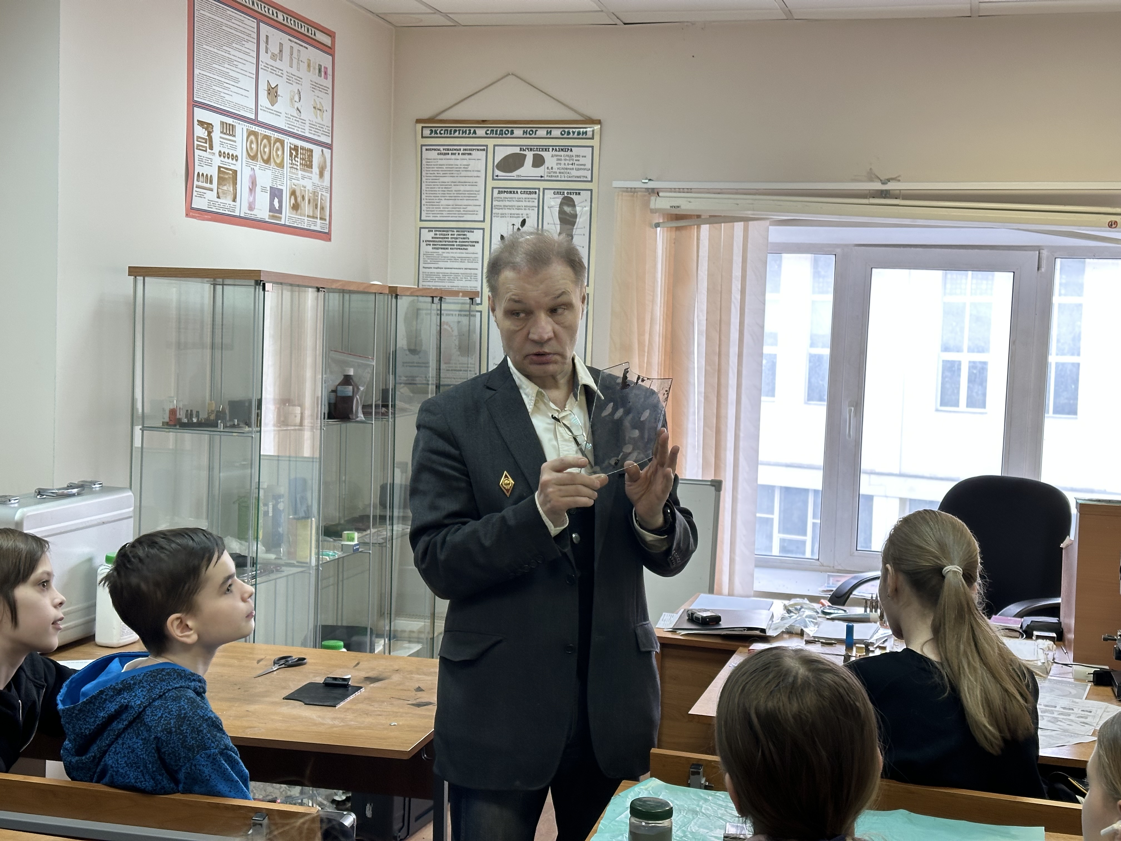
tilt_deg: -3.1
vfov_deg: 30.3
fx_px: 1554
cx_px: 560
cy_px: 420
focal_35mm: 48
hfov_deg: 39.7
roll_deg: -2.5
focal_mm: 6.86
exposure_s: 1/100
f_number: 1.78
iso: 100
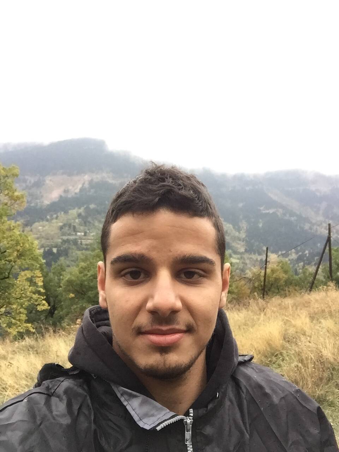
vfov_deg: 58.4
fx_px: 405
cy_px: 226
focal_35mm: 31
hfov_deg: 45.4
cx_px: 170
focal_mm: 2.65
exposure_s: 1/33
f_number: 2.2
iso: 50
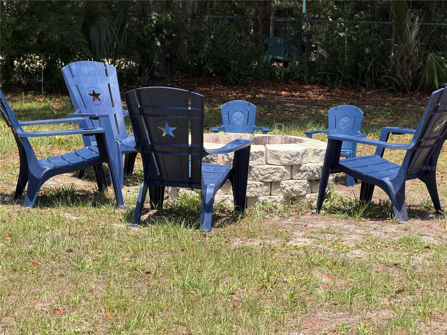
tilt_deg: -6.8
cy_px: 168
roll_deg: -1.6
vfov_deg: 14.8
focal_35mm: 100
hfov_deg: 19.6
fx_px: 1291
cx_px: 224
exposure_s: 1/638
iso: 50
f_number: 2.8
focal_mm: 16.89
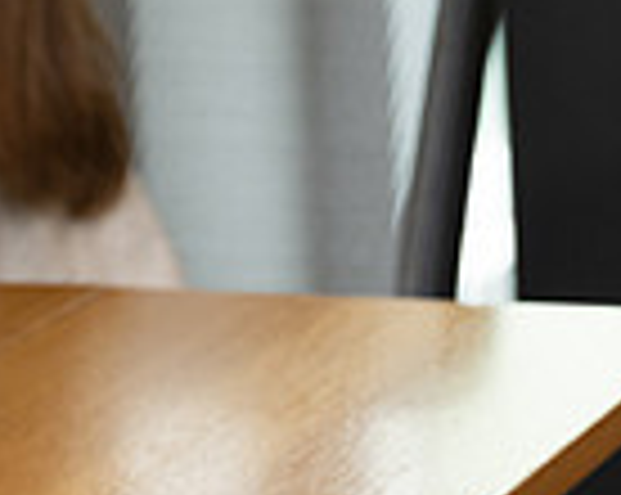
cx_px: 1260
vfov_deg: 4.8
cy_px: 160
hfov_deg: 5.8
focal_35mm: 324
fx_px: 5946
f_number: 5
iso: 1000
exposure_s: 1/125
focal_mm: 82
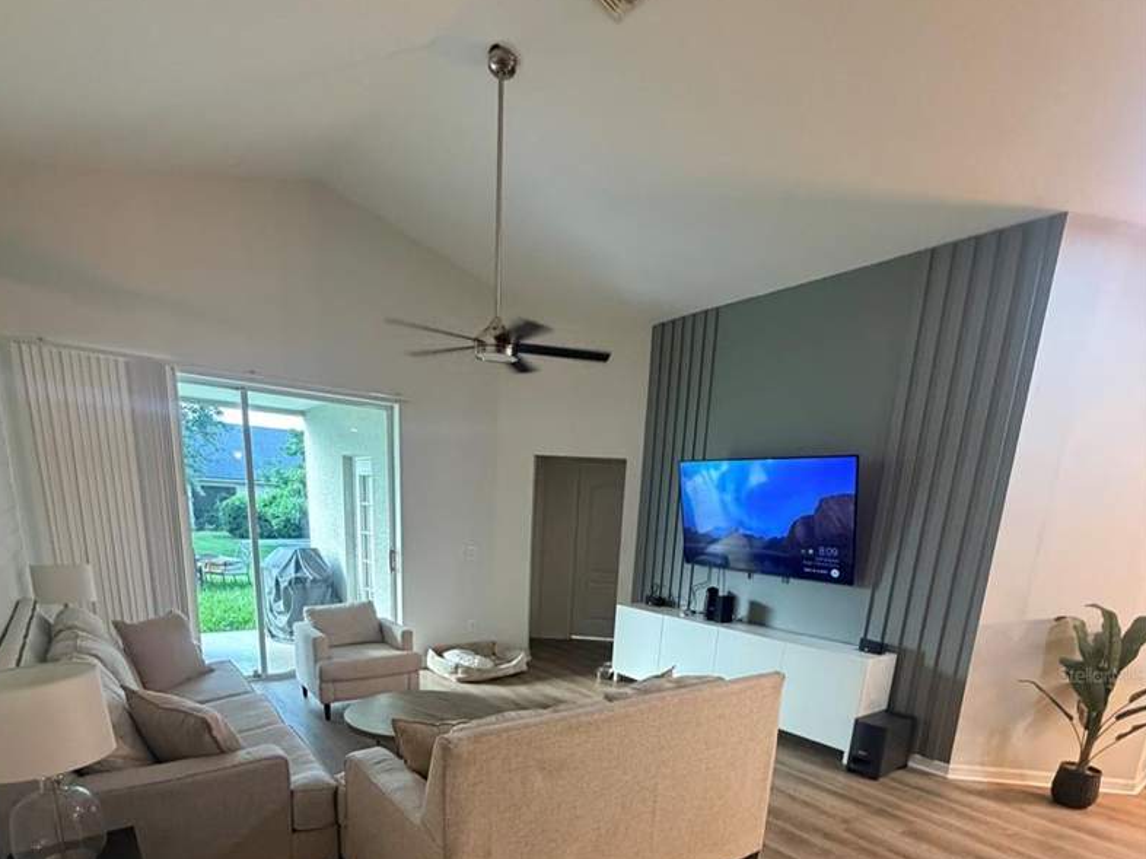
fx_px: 629
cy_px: 674
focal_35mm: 19
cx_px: 567
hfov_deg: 84.7
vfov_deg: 63.4
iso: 640
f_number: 2.2
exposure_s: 1/60
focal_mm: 2.22
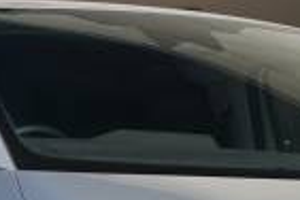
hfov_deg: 7.7
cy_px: 302
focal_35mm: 268
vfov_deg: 5.1
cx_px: 126
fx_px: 2230
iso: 100
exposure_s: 1/500
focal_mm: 58.8
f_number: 4.5
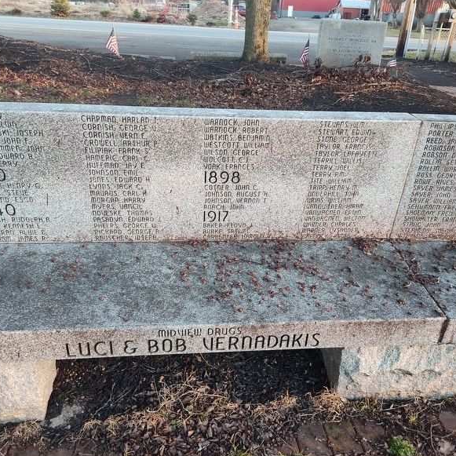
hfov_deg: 57.3
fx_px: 417
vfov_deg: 57.3
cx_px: 227
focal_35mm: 28
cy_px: 234
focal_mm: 5.56
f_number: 1.8
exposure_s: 1/120
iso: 484
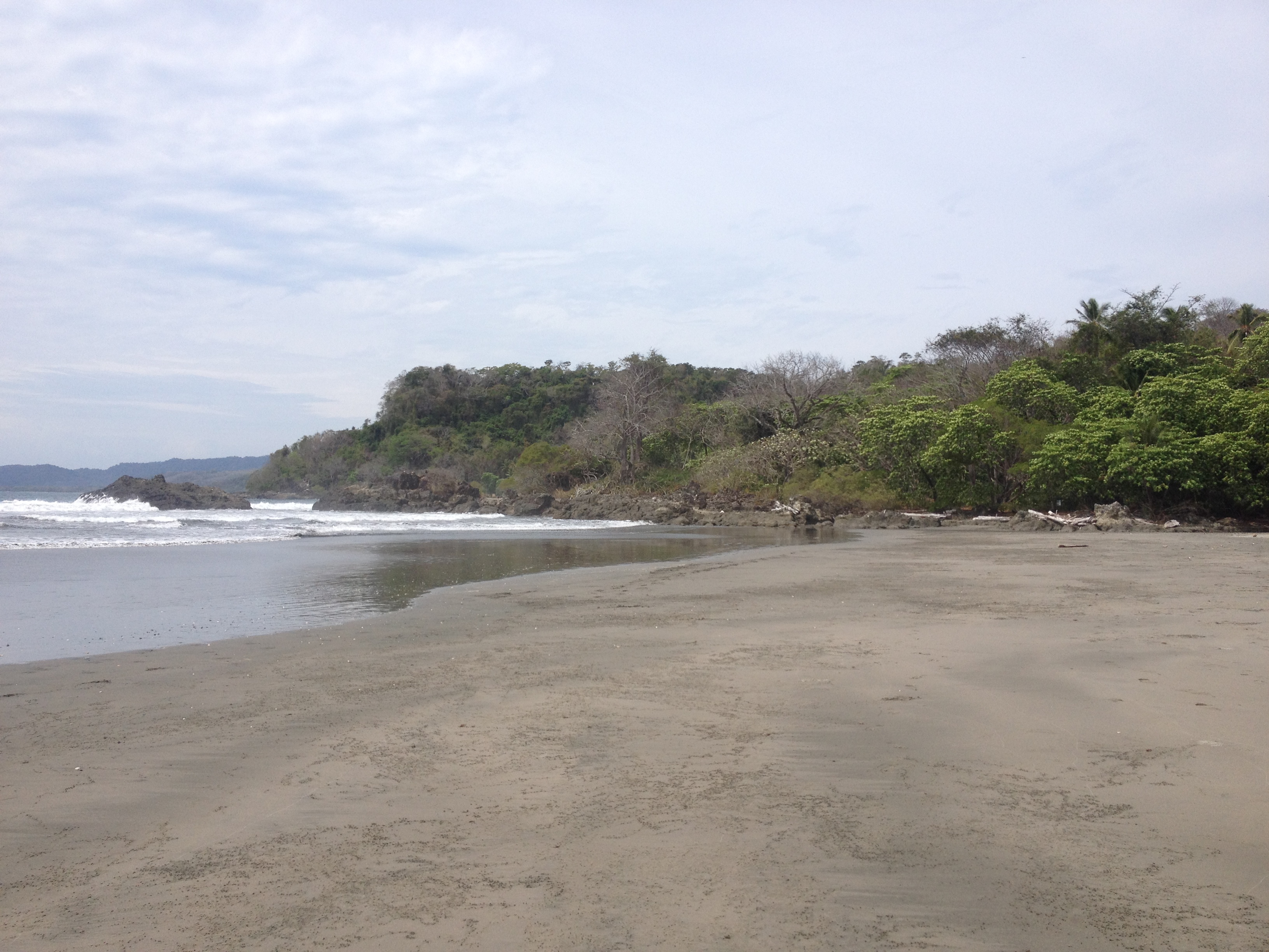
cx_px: 634
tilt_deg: -0.8
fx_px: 1283
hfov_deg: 52.6
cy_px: 476
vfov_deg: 40.7
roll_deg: -1.9
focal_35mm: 35
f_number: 2.4
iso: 50
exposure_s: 1/2513
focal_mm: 4.28
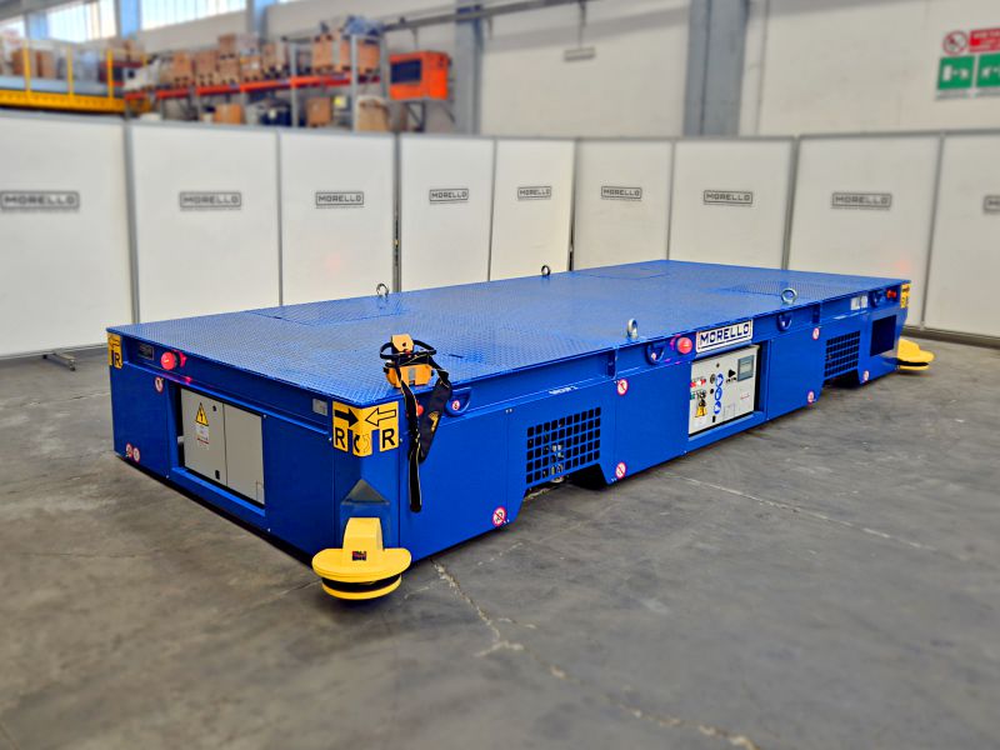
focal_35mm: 23
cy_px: 375
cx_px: 500
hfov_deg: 73.9
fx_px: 664
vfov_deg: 58.9
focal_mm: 5.4
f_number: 1.8
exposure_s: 1/104
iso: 25
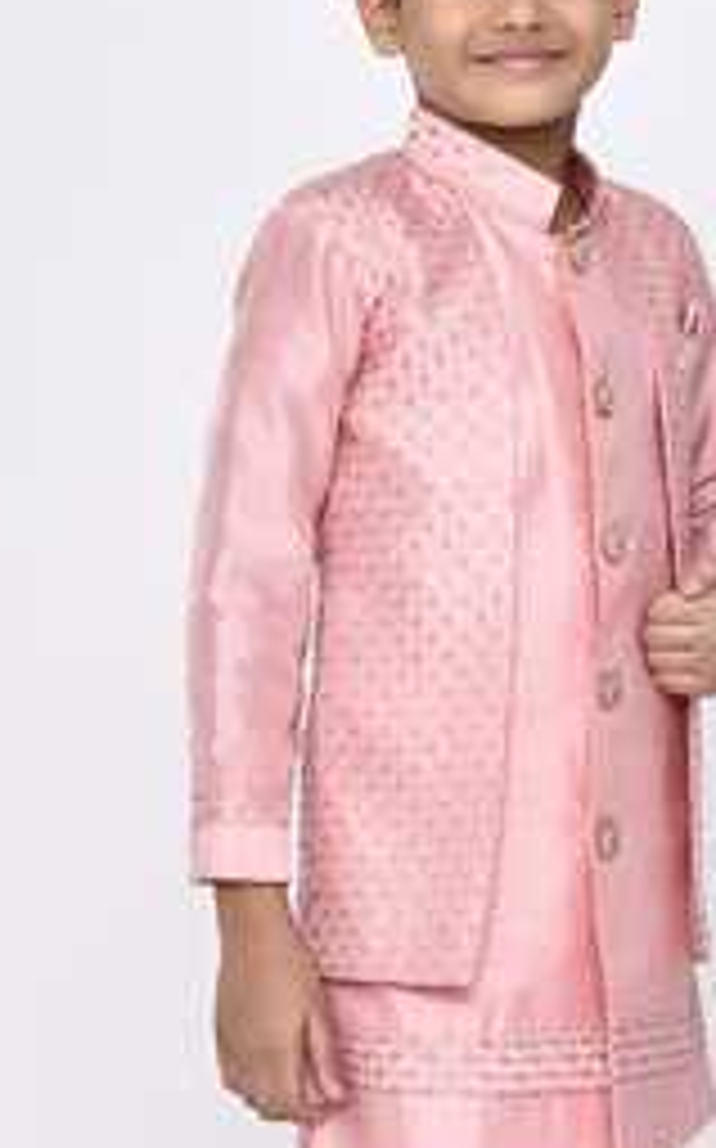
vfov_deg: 19.7
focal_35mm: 105
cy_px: 867
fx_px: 3284
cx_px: 500
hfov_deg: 12.4
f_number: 10
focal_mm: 50
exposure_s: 1/160
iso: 250
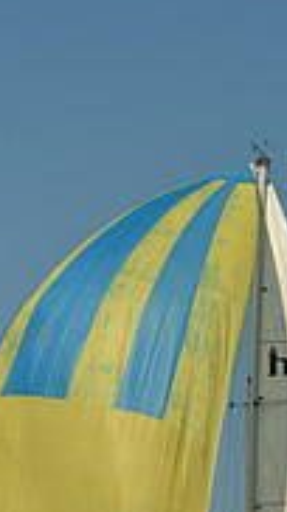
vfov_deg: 7.5
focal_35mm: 284
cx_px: 204
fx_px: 3853
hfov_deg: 4.3
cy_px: 740
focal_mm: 85
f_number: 9
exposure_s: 1/500
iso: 200
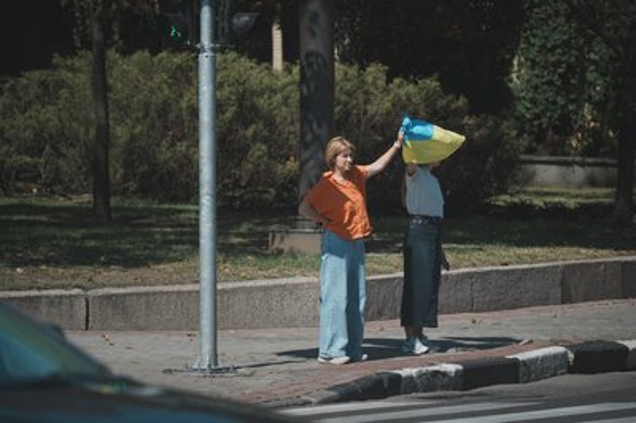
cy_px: 212
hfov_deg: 6.9
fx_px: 5296
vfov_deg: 4.6
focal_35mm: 300
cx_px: 318
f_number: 5.6
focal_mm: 300
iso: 100
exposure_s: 1/2000
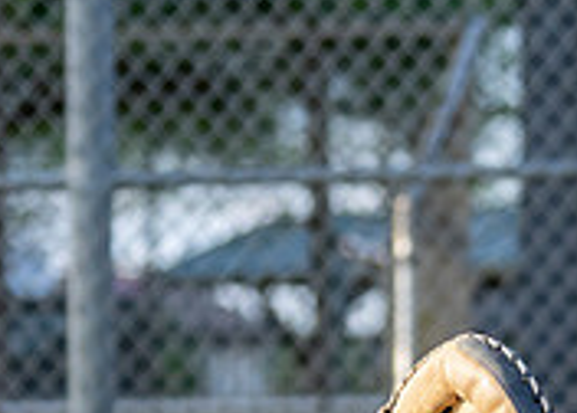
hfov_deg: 5.2
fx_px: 6281
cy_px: 743
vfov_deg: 3.7
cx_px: 670
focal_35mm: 383
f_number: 2.8
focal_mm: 70
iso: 800
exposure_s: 1/2500
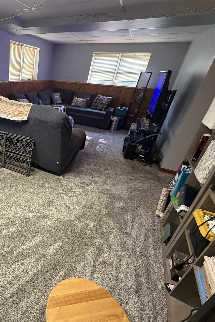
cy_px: 164
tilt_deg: -27.9
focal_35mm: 20
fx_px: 179
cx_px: 21
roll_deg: -3.2
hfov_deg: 54.0
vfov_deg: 84.0
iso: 500
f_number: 2.2
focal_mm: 2.22
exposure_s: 1/60
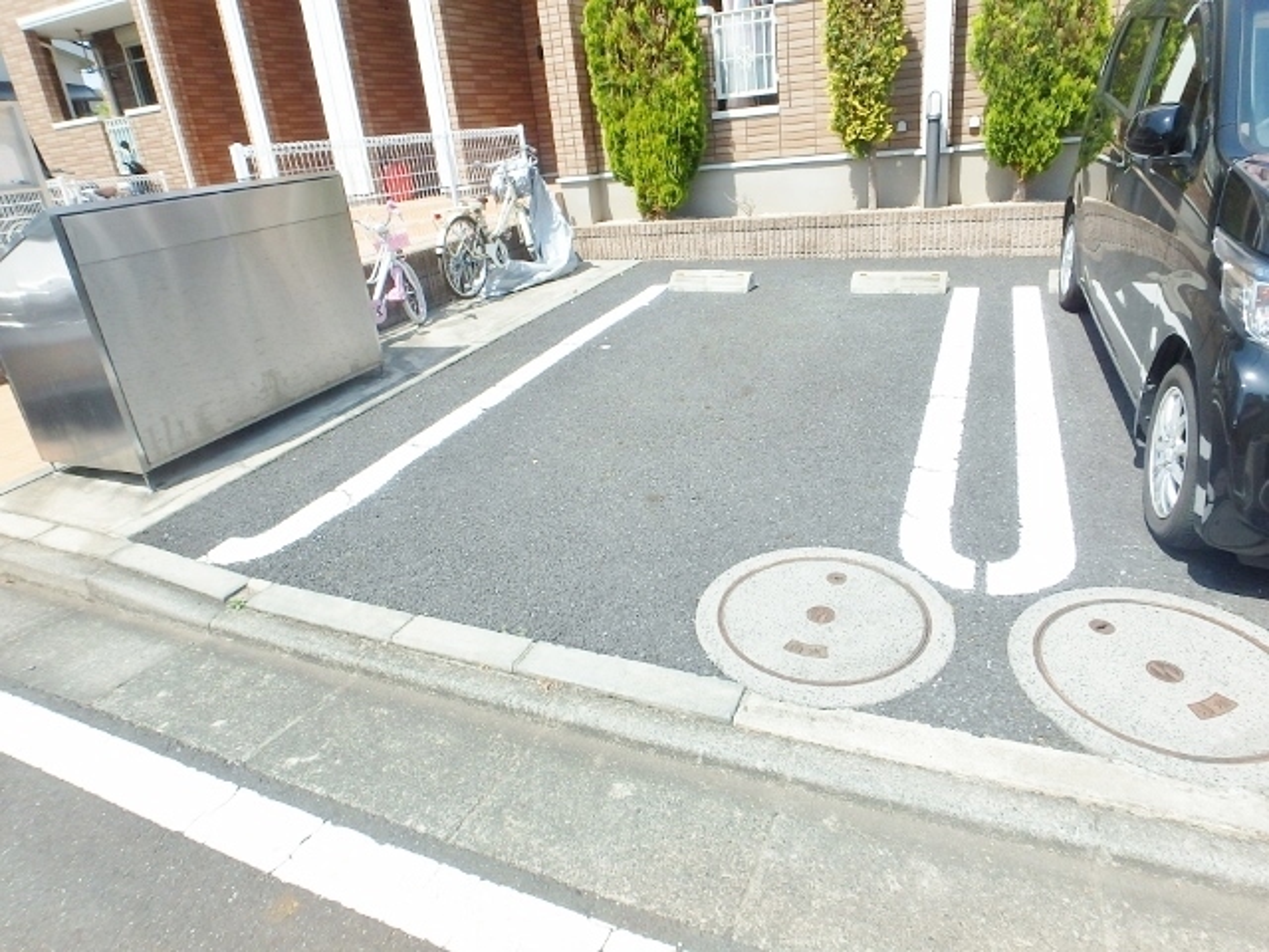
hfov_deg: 79.0
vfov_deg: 63.4
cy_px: 476
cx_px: 634
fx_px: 770
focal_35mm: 21
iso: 125
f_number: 6
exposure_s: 1/400
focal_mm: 3.7
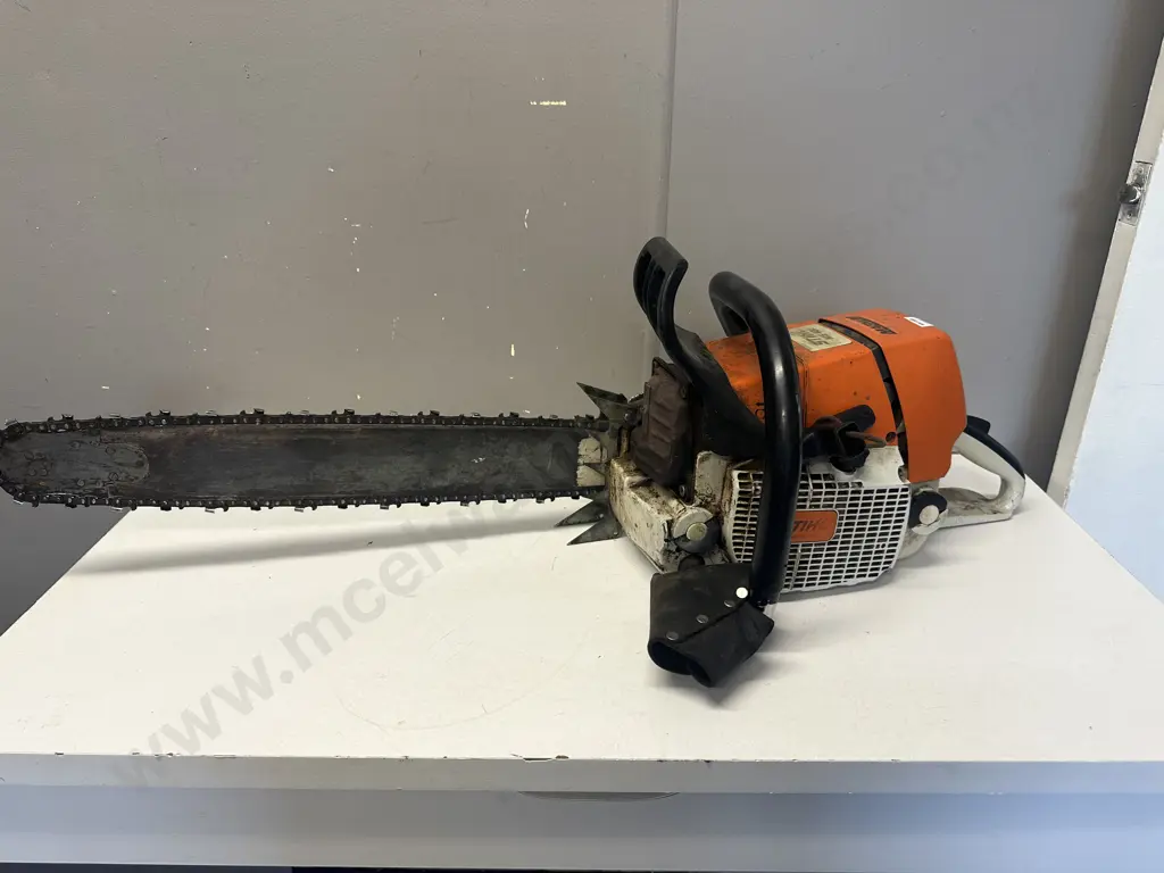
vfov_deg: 56.8
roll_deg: -0.3
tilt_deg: -23.2
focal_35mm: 24
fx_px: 807
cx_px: 582
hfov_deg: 71.6
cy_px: 436
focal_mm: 6.86
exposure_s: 1/100
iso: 100
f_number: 1.78
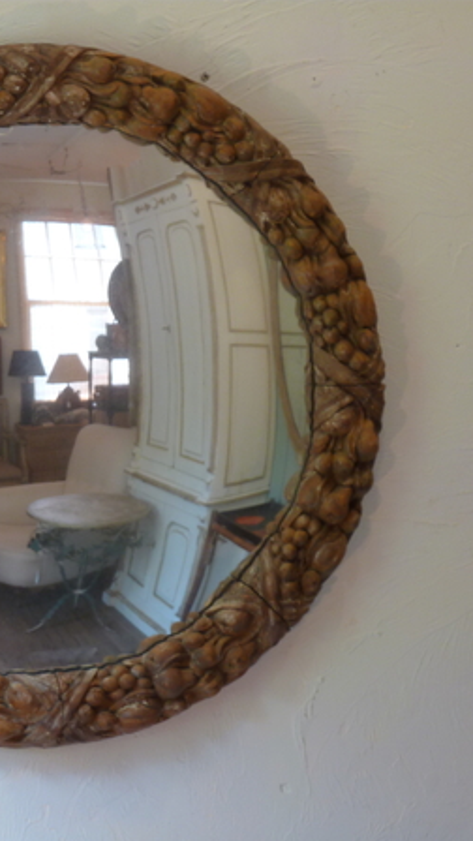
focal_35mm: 162
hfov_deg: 7.5
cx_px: 84
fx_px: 3612
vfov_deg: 13.3
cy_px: 420
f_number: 4.4
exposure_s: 1/8
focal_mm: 18.2
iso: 80
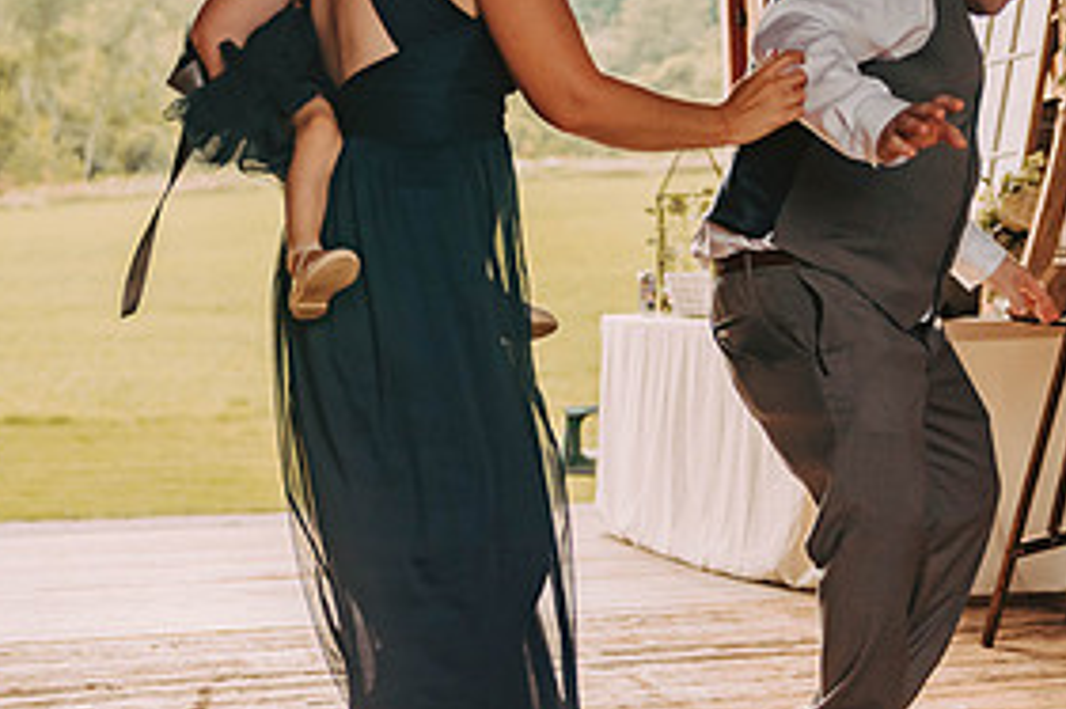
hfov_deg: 21.9
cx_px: 467
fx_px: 2752
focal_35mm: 93
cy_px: 226
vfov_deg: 14.7
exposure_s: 1/800
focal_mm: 45
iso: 400
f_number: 2.8
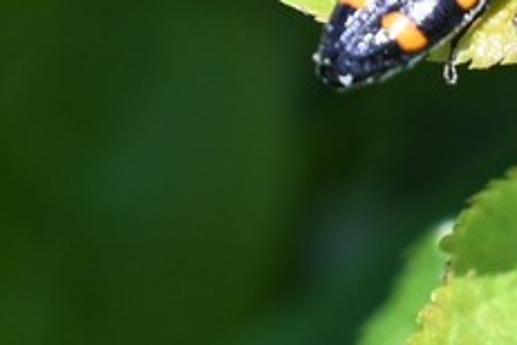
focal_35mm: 2072
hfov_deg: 1.0
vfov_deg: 0.7
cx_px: 537
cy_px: -103
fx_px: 29754
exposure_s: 1/500
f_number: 5.6
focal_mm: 500
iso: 200
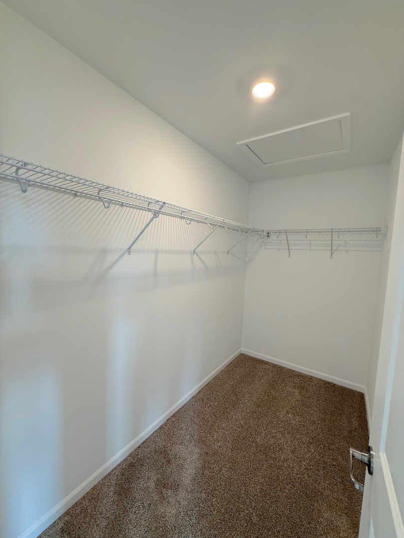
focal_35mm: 14
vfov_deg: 102.1
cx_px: 202
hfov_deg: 85.7
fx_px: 218
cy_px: 269
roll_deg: -3.0
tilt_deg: -4.3
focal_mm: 2.22
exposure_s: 1/120
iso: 200
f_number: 2.2
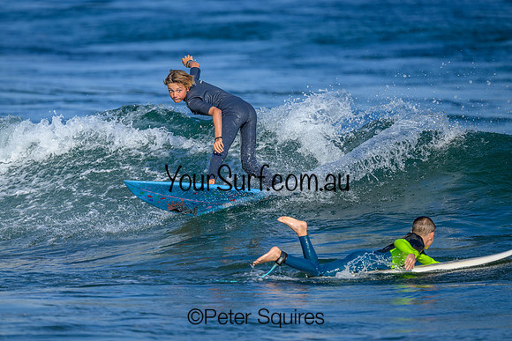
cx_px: 251
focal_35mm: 815
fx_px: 11592
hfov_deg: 2.5
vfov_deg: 1.7
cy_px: 167
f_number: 6.3
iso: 360
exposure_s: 1/2000
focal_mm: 800
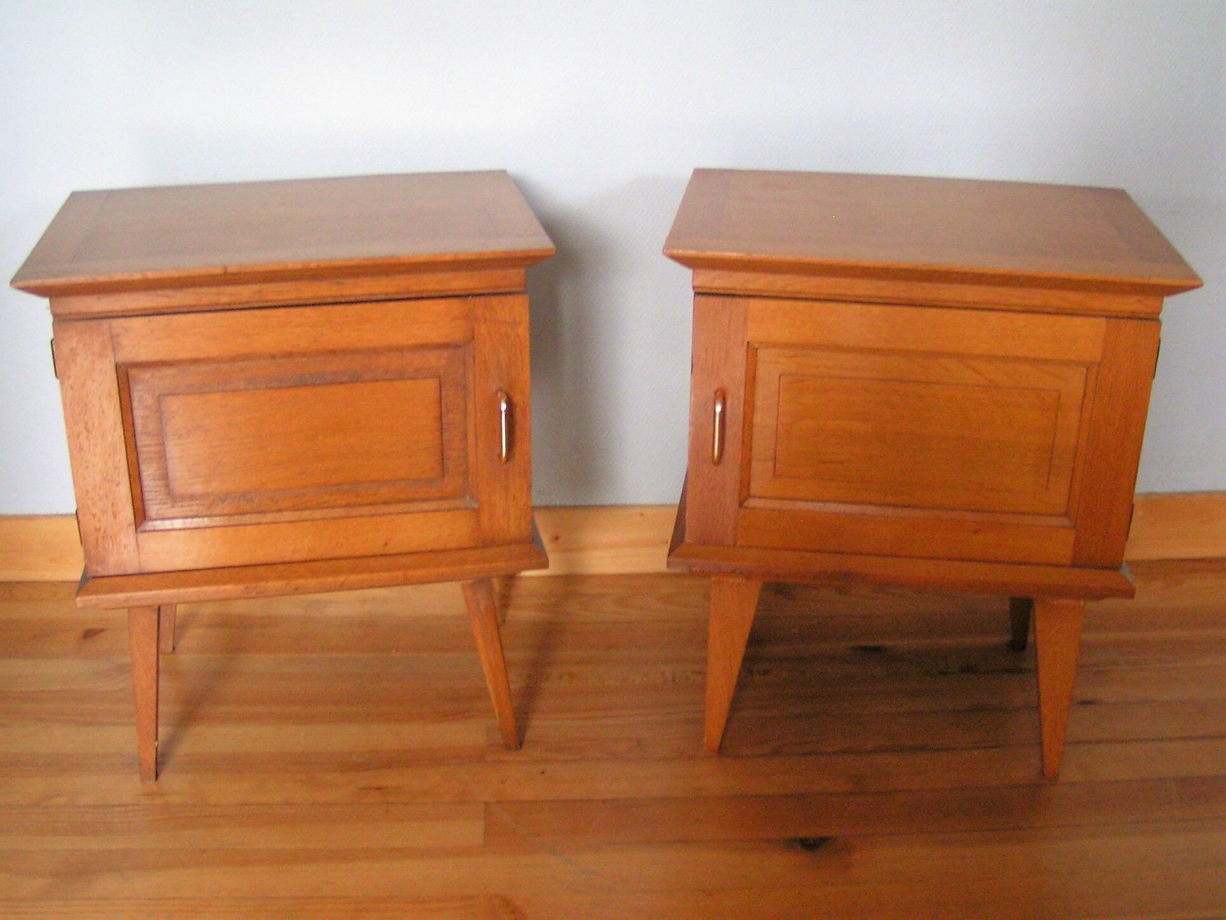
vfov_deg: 37.7
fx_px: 1346
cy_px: 460
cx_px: 613
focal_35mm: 38
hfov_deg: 49.0
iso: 200
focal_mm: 5.8
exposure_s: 1/25
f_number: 2.8
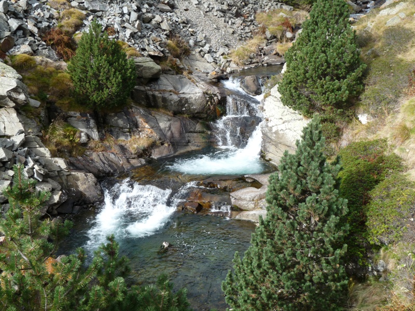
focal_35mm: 41
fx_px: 492
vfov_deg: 35.1
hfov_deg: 45.8
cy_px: 156
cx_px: 208
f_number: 4.5
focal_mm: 7.3
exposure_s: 1/250
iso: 100
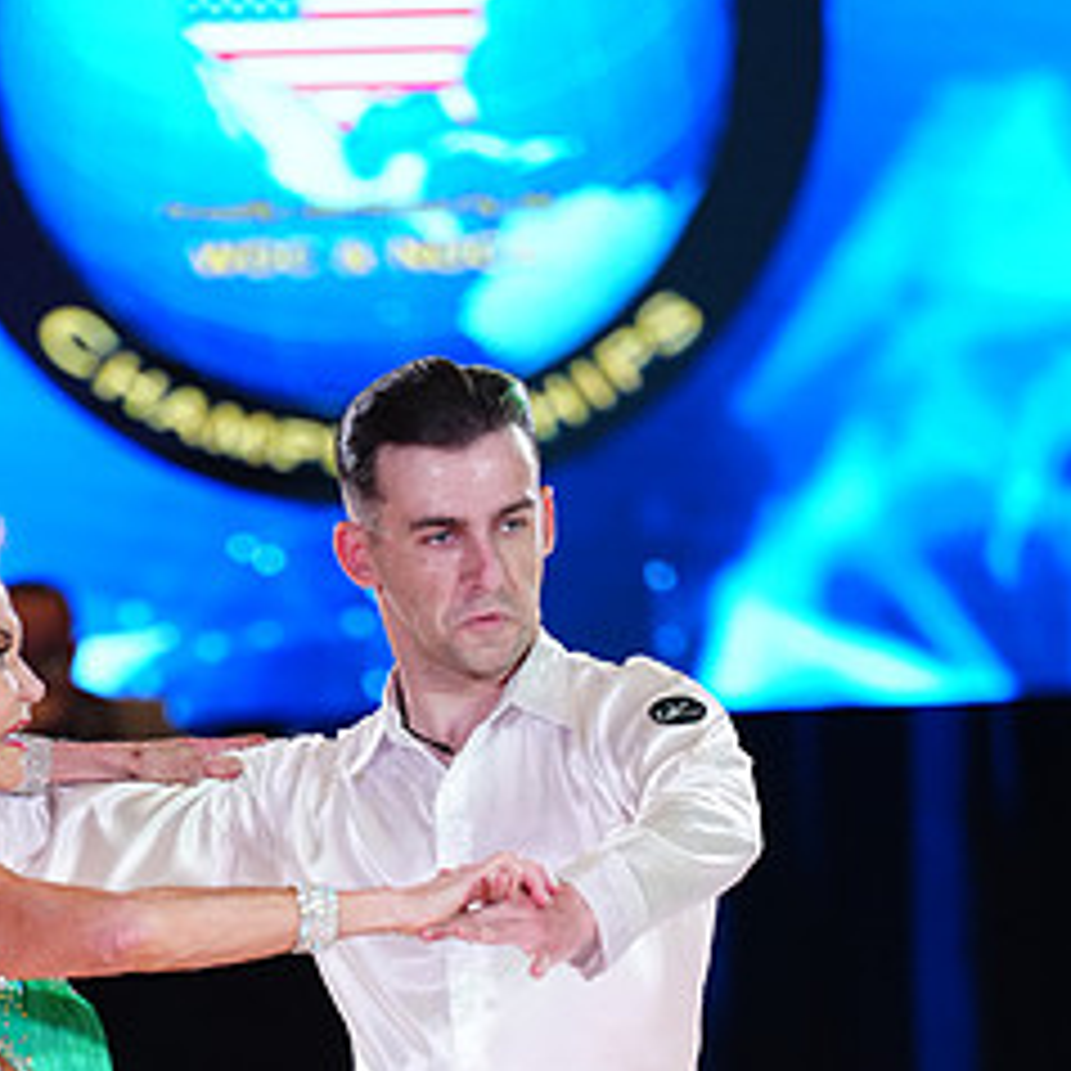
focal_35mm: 348
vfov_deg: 5.0
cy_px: 1242
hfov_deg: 5.0
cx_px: 254
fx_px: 12181
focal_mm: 168
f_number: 2.8
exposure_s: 1/400
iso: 2000
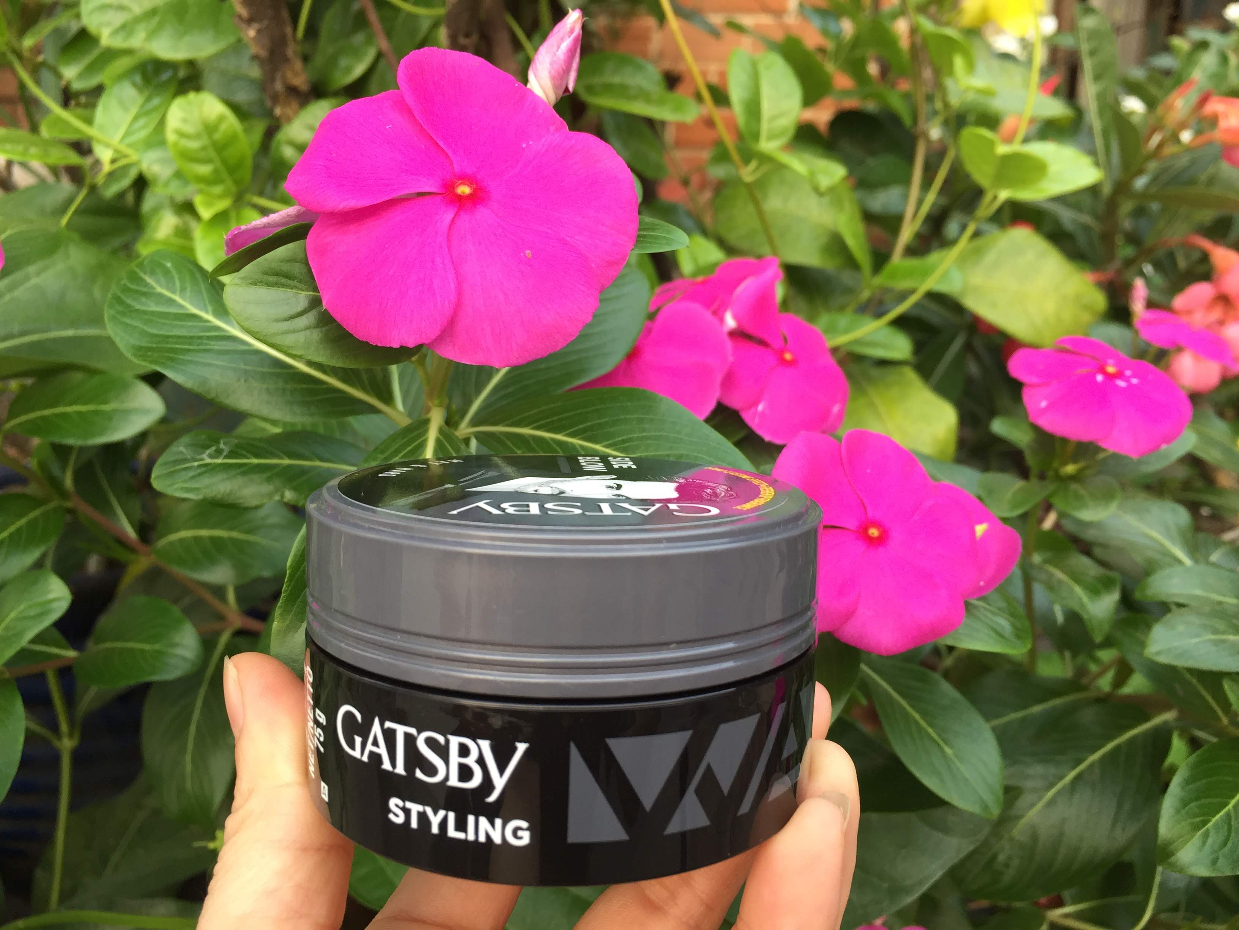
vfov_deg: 48.2
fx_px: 1038
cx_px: 620
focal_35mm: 29
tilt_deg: -25.0
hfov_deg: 61.7
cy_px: 465
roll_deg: +2.3
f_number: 2.2
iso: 50
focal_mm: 4.15
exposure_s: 1/100
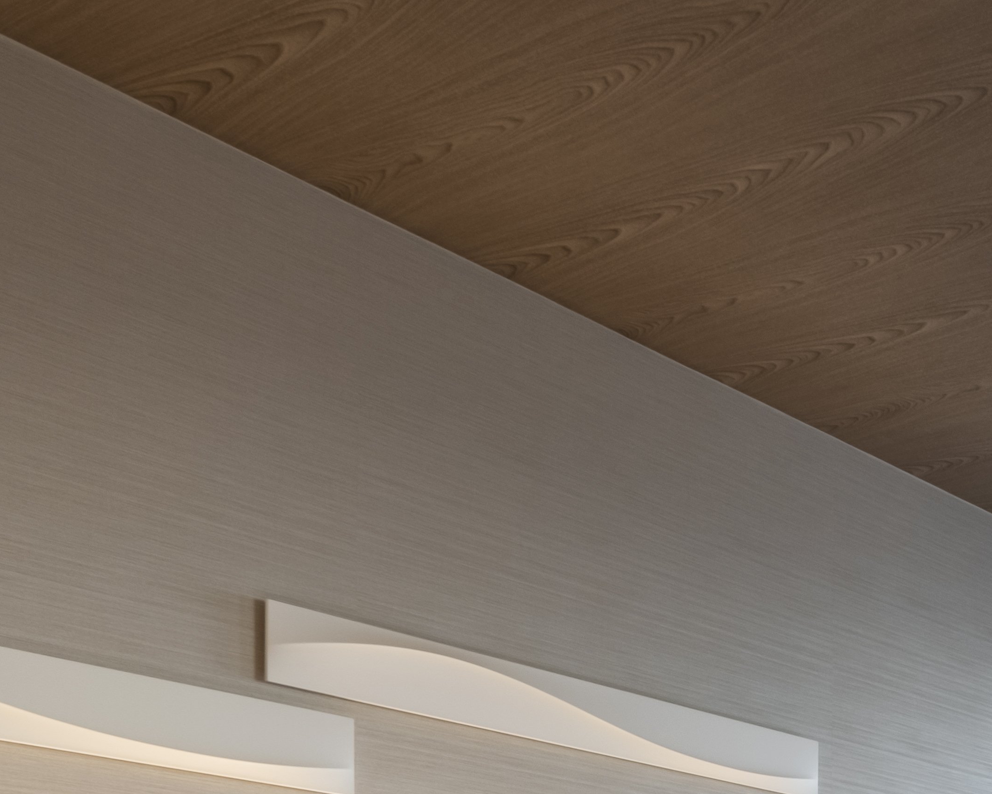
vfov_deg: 24.4
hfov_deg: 26.8
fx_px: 1498
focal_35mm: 51
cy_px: 1129
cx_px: 1467
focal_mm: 10
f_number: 16
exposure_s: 1/8
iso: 200
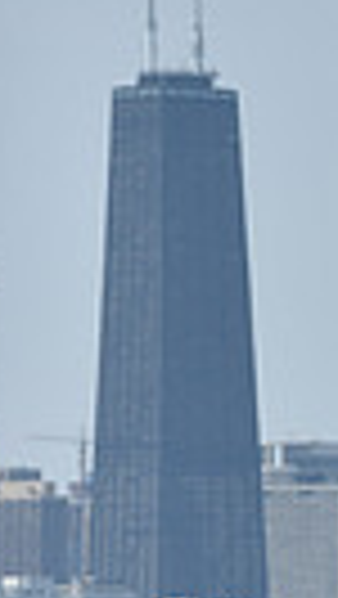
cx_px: 1275
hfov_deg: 1.7
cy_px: 411
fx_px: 11625
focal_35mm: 731
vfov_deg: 3.0
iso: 250
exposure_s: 1/1250
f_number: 9
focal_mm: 160
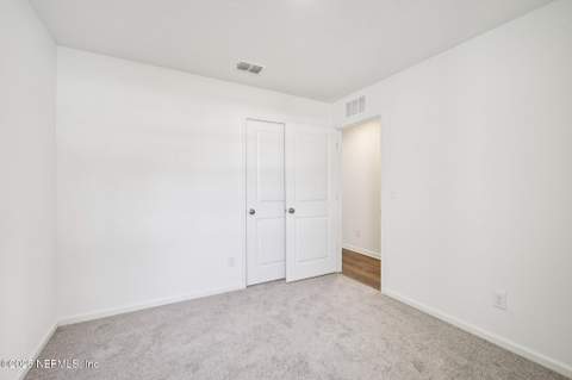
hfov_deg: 100.4
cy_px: 190
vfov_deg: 77.2
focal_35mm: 15
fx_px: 238
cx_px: 286
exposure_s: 1/15
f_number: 8
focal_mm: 10
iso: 400
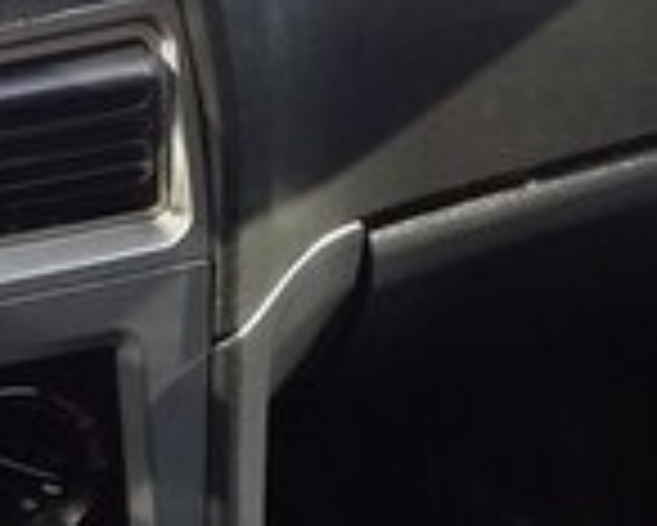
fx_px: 2666
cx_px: -572
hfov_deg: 12.6
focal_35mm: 137
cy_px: 312
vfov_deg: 11.3
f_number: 2.2
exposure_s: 1/100
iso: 50
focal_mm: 3.3
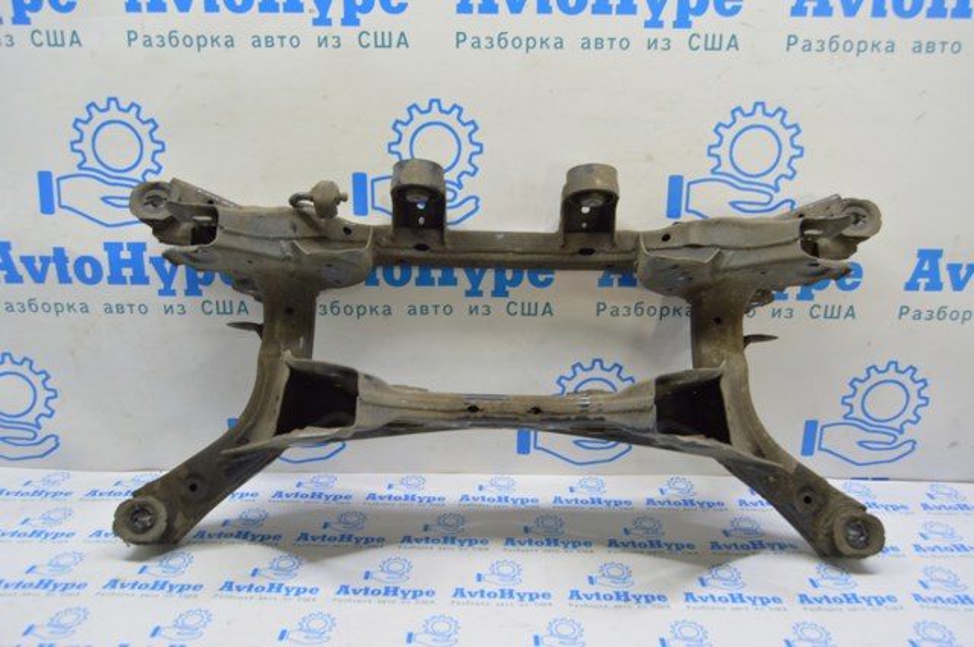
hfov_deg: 67.4
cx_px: 487
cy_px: 324
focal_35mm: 27
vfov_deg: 47.8
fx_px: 730
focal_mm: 18
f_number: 5.6
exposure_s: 1/20
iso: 400
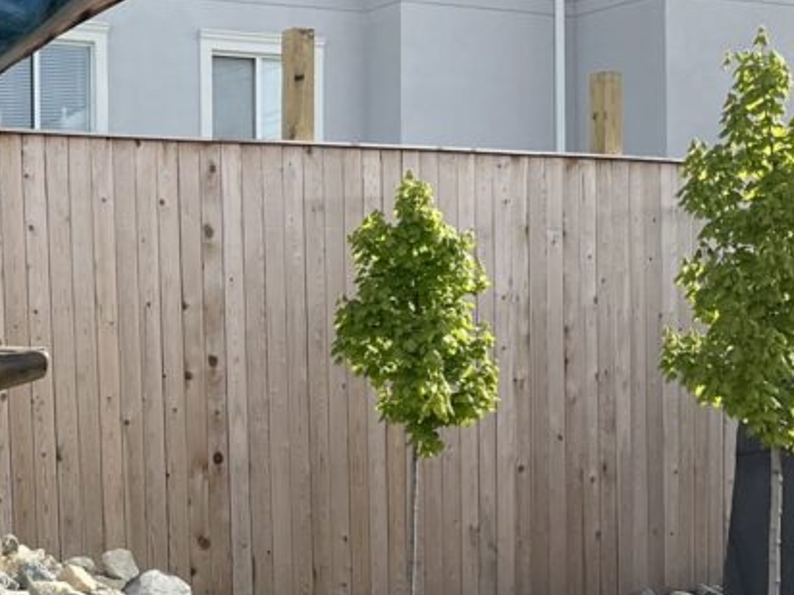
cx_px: -39
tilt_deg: +1.2
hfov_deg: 25.4
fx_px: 1651
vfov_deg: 20.4
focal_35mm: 72
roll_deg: +0.5
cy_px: 366
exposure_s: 1/944
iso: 16
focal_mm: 3
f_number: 1.8
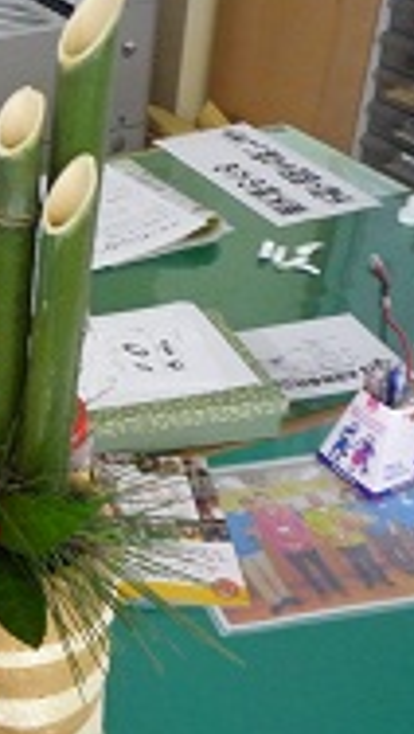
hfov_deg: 20.3
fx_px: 1032
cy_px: 351
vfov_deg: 39.1
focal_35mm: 53
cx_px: -154
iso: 400
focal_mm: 4.4
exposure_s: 1/25
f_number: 2.8
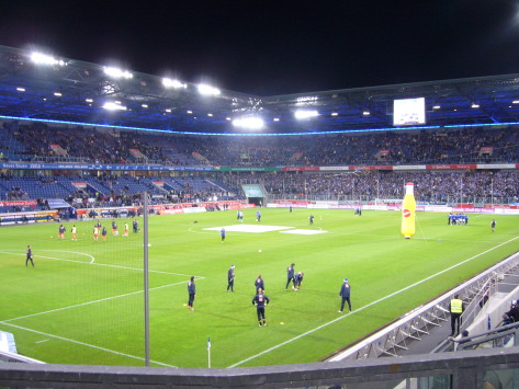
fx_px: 555
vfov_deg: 38.7
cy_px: 196
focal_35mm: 37
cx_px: 249
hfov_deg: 50.1
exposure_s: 1/20
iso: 100
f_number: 2.8
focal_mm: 5.8
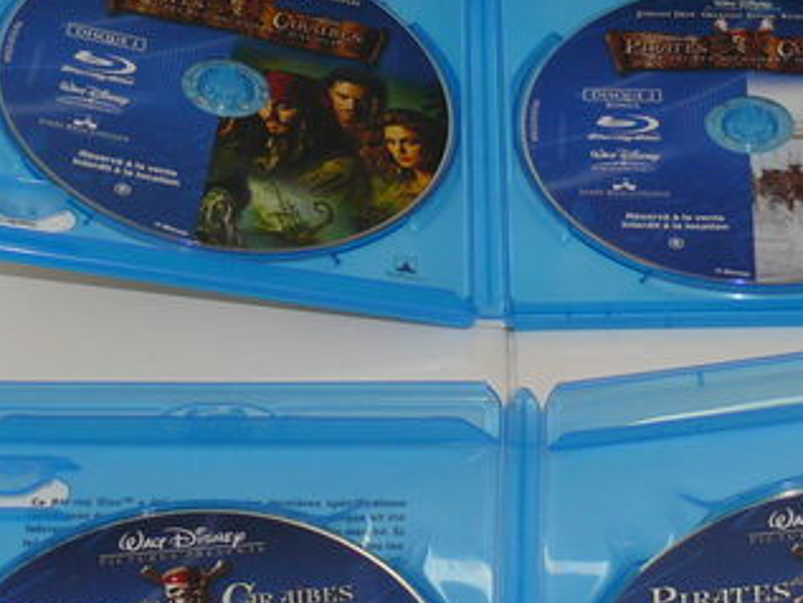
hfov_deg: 16.0
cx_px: 431
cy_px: 127
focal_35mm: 123
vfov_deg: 12.0
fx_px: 2854
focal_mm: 8.1
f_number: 2.8
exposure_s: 1/30
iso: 100
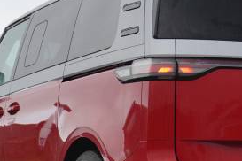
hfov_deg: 12.9
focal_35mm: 158
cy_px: 113
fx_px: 1063
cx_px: 183
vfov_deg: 8.7
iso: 800
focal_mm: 45
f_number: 5.6
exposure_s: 1/90
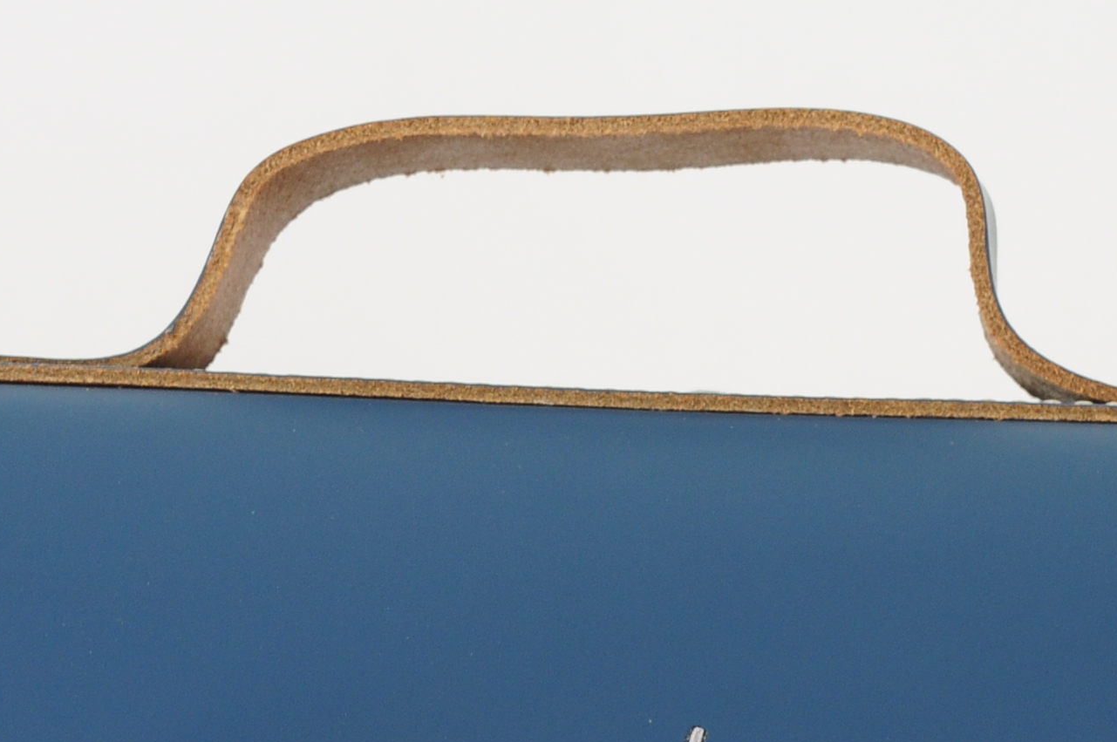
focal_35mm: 231
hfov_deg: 8.9
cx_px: 672
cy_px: 1186
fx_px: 7159
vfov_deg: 5.9
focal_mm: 46
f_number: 9
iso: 200
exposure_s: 1/25
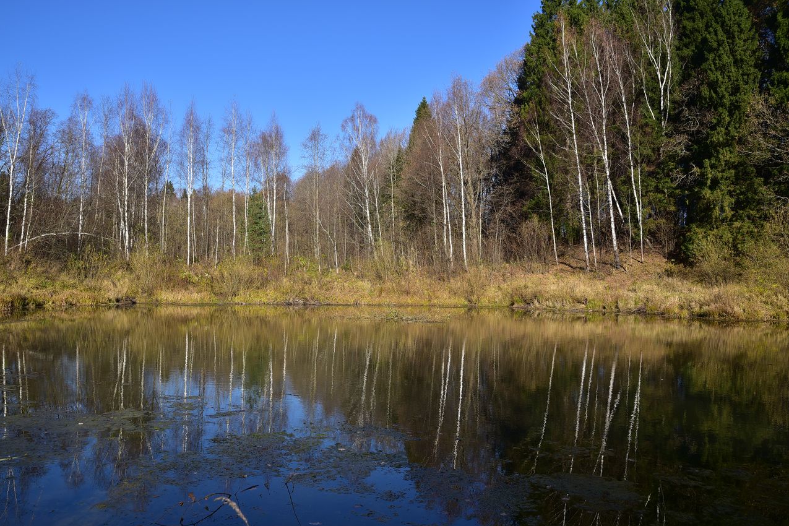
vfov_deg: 26.5
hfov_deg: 38.9
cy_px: 263
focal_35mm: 51
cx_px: 387
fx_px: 1118
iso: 125
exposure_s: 1/160
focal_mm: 50
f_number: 11
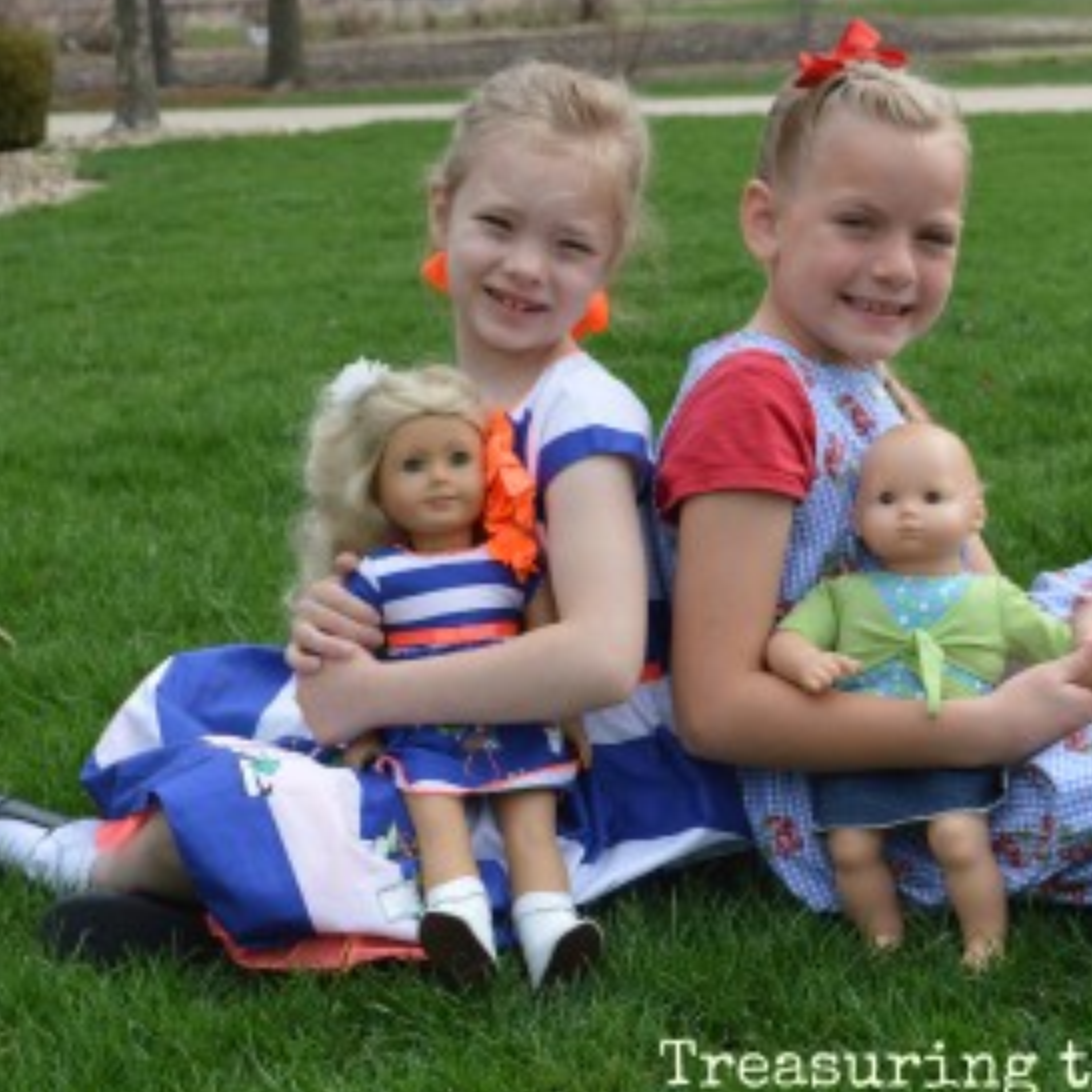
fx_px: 2998
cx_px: 648
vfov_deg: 20.6
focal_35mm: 84
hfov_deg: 20.6
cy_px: 468
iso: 100
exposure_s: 1/200
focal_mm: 36
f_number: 7.1
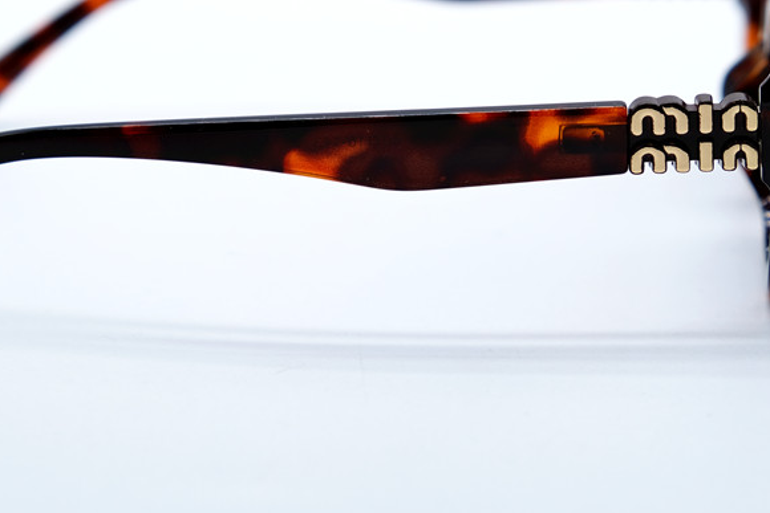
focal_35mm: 143
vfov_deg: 9.6
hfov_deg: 14.3
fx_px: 3059
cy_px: 155
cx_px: 337
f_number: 5.6
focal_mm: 55
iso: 160
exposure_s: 1/180
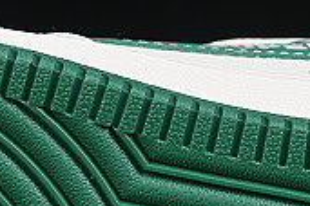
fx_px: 4073
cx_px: 54
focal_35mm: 473
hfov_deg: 4.4
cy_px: 98
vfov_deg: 2.9
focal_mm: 50
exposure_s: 1/80
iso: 160
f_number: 7.1
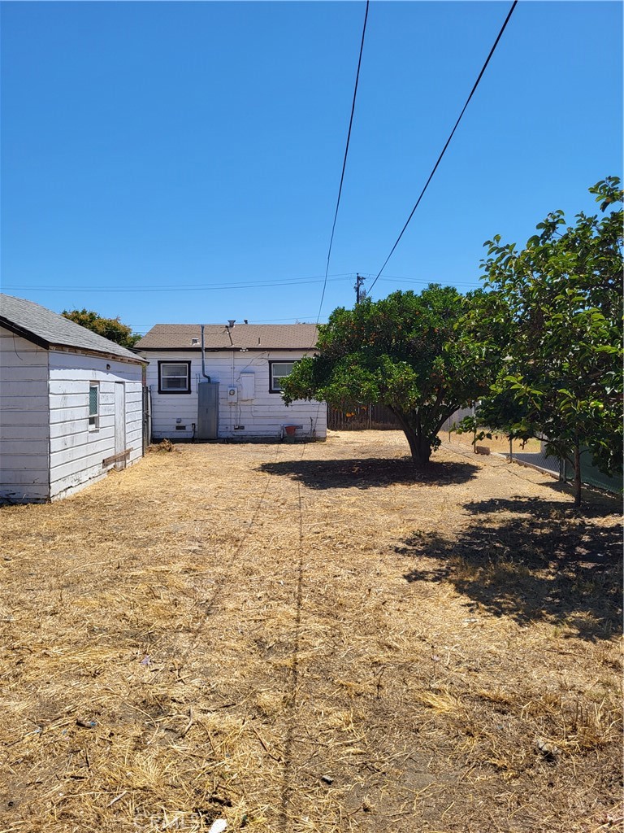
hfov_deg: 53.1
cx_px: 312
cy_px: 416
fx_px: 625
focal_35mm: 26
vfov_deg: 67.3
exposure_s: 1/2797
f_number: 1.8
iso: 40
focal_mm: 5.4
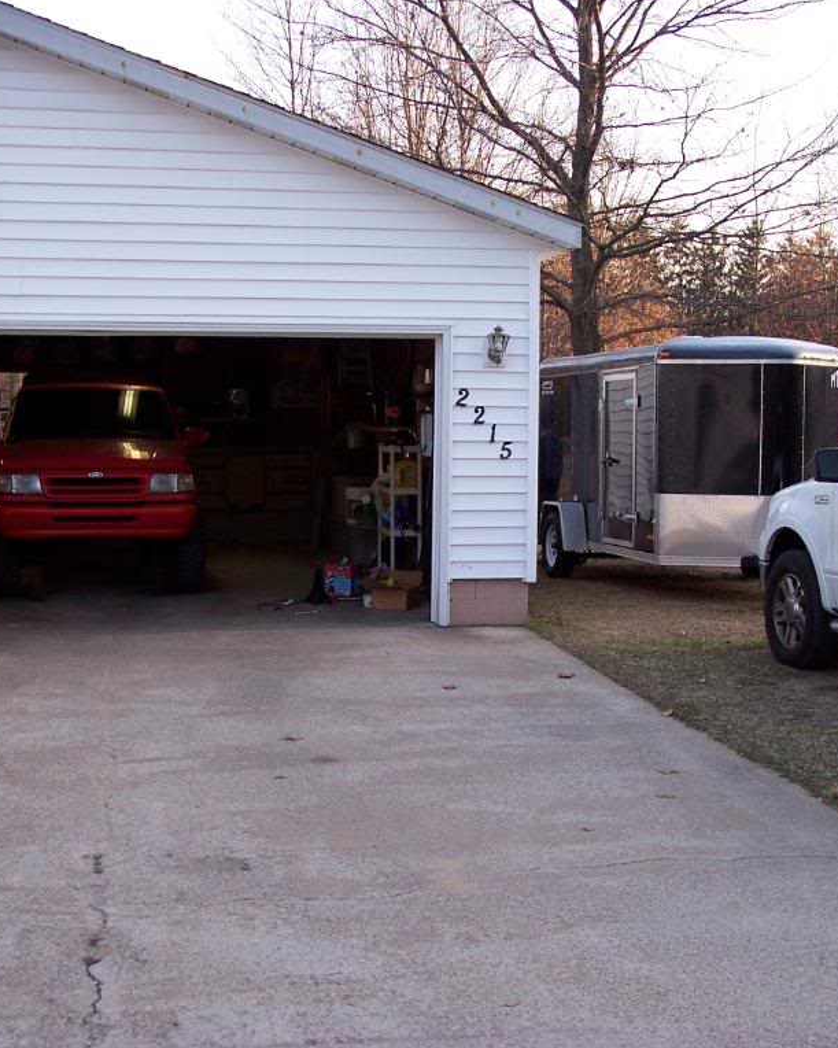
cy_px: 523
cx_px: 486
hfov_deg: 29.6
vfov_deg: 36.7
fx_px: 1581
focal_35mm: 51
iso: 100
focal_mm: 8
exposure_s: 1/90
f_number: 3.4
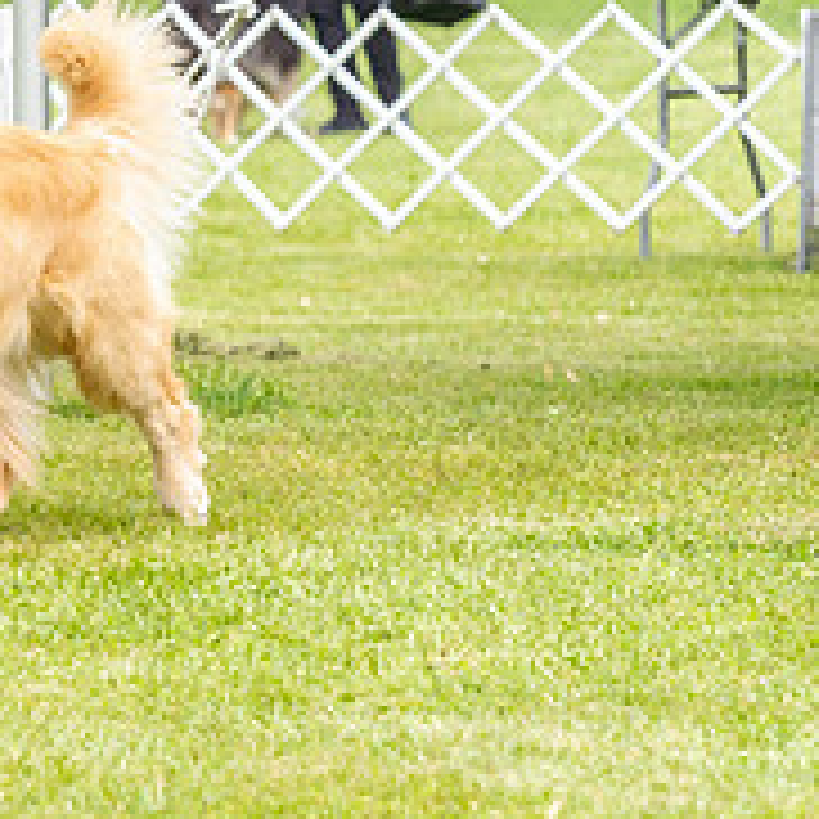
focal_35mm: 382
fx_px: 10225
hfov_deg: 4.6
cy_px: -81
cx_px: -326
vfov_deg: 4.6
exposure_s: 1/640
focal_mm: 121
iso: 400
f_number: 4.5
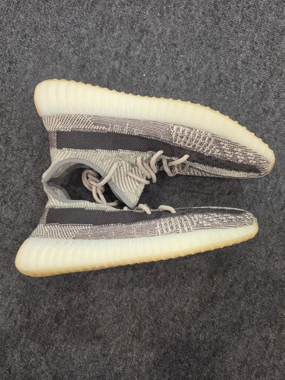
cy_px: 190
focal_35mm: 23
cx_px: 142
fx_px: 253
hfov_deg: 58.9
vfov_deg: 73.9
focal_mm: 6.5
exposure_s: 1/100
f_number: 1.4
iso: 320
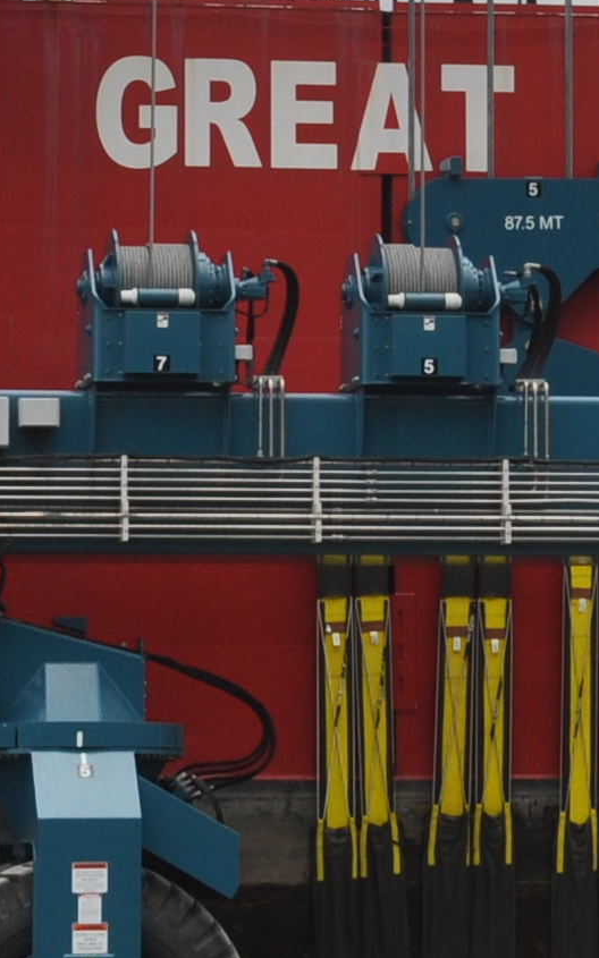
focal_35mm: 217
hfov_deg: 6.0
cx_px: 706
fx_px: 5669
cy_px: -71
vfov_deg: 9.6
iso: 200
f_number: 8
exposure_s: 1/250
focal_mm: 28
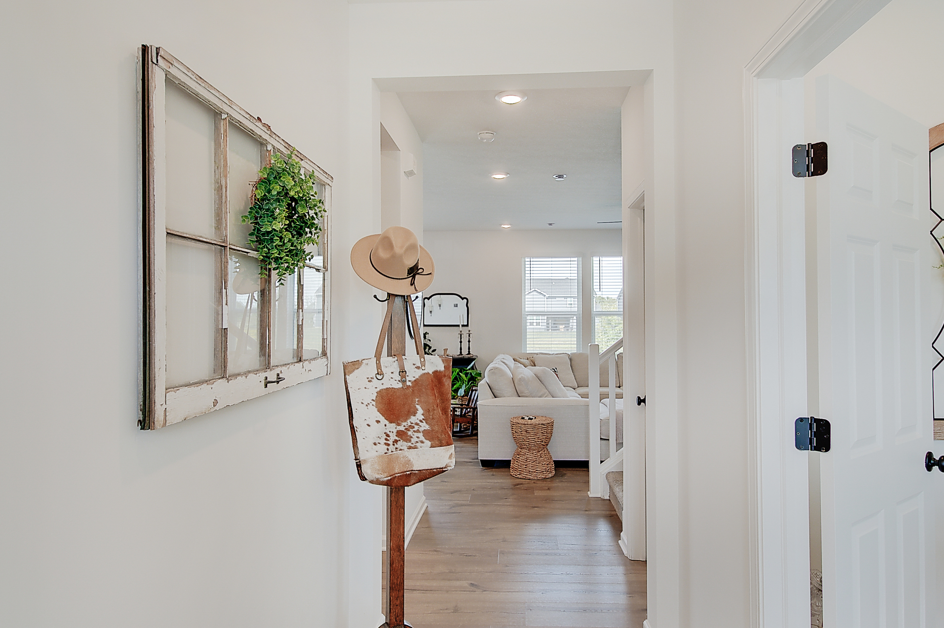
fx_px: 603
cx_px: 498
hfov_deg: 76.1
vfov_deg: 55.0
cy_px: 325
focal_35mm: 23
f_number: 9
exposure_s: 1/10
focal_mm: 10
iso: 100
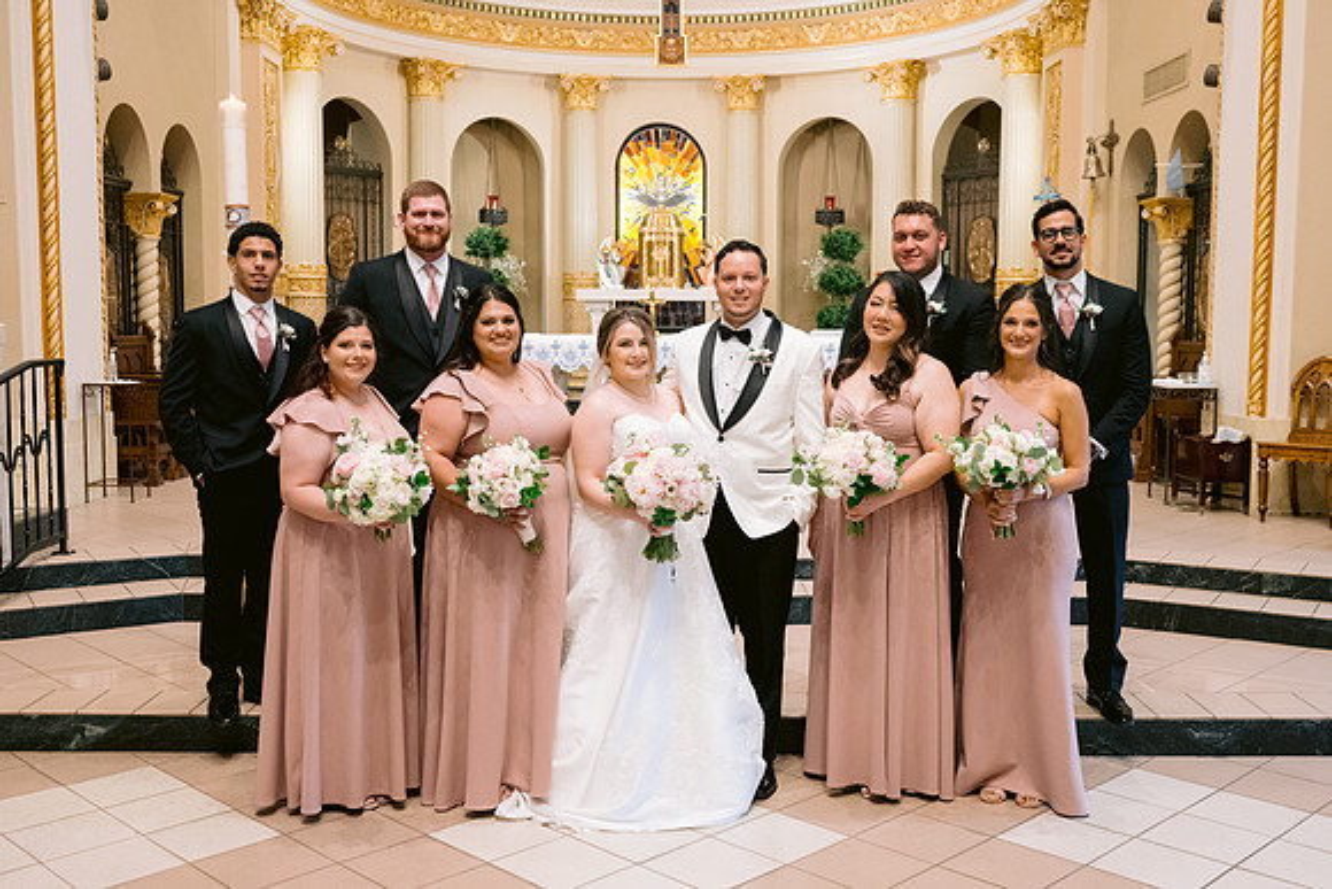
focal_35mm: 38
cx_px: 666
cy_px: 434
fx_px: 1421
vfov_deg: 34.7
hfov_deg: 50.2
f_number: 4
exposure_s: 1/125
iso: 1600
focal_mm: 35
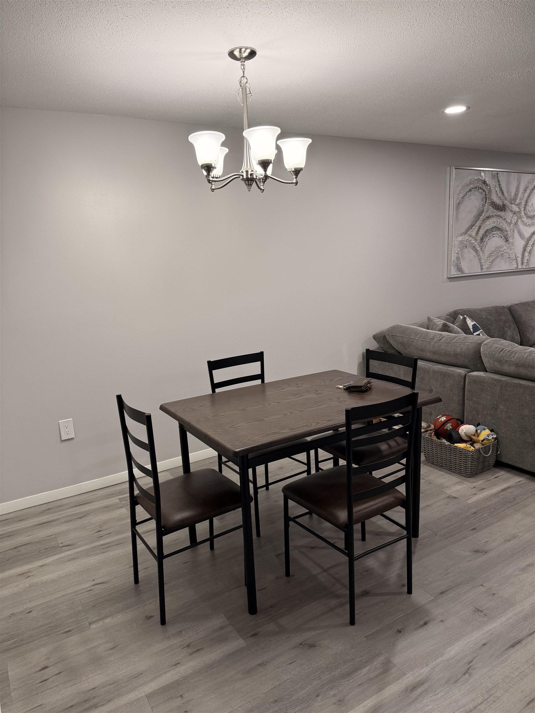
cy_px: 356
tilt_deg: -11.9
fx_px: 495
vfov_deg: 71.6
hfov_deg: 56.8
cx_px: 268
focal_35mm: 24
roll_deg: +3.1
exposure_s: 1/120
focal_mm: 6.76
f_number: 1.78
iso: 125
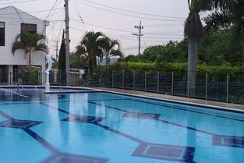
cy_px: 81
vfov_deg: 26.5
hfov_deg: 37.9
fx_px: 346
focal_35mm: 51
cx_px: 63
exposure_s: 1/585
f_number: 1.8
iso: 40
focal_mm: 5.54
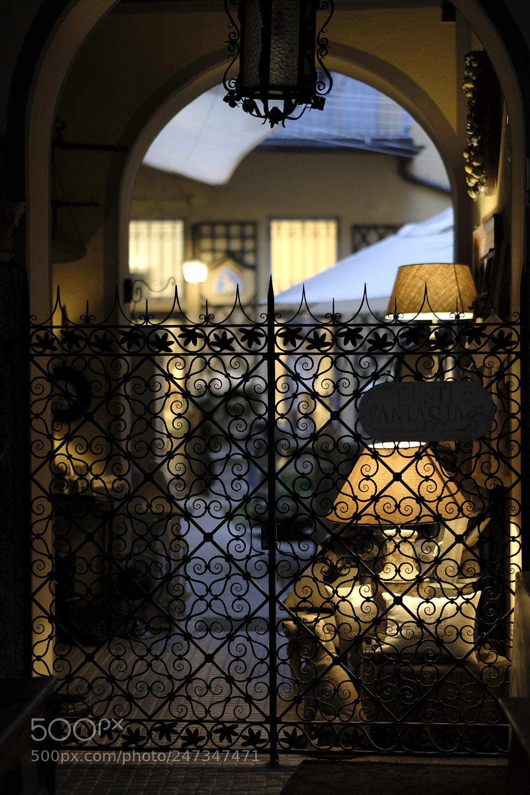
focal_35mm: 84
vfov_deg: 24.2
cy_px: 398
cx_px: 265
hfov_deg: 16.3
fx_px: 1854
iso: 800
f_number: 1.2
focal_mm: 56
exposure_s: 1/200
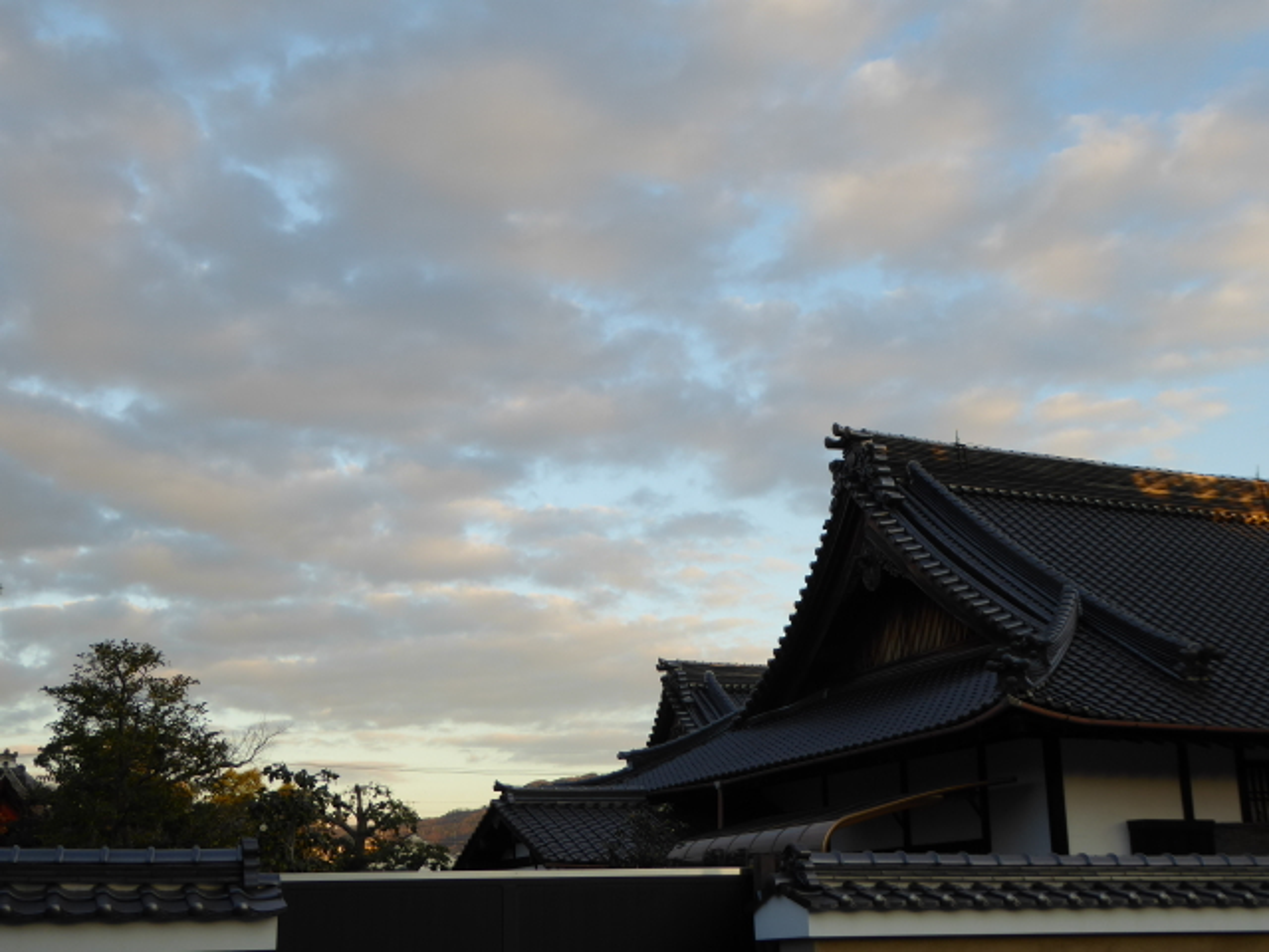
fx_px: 1686
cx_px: 634
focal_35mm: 46
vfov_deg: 31.5
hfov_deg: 41.2
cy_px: 476
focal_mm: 7.8
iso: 80
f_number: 3.9
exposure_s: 1/125
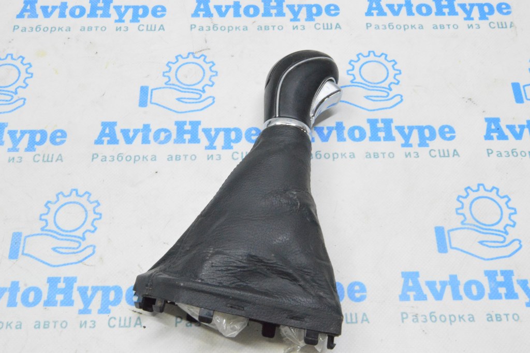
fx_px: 574
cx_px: 265
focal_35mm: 39
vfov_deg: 34.2
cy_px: 176
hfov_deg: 49.6
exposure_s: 1/15
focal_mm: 26
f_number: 20
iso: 6400
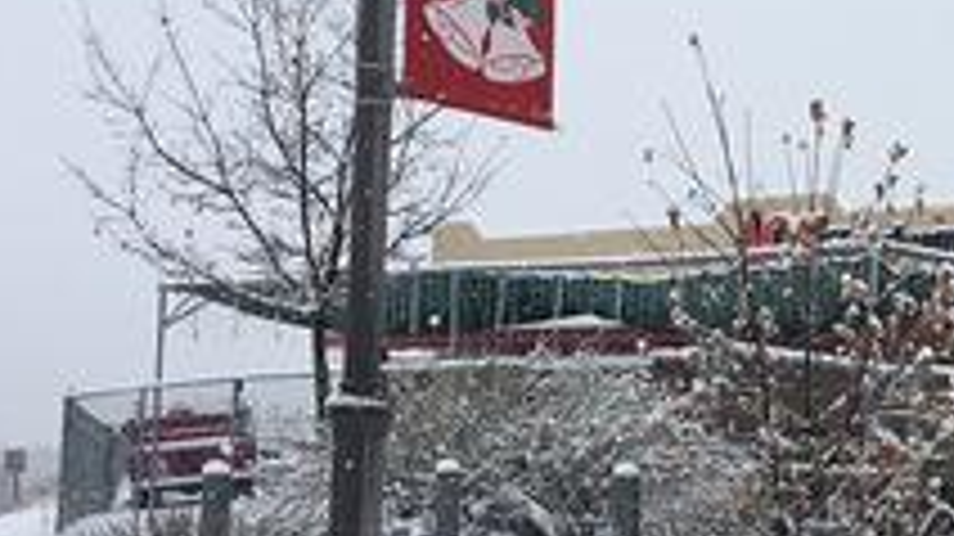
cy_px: 365
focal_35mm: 72
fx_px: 1820
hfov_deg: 27.9
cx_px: 925
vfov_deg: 16.7
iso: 32
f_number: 2.2
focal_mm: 4.12
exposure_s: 1/1140
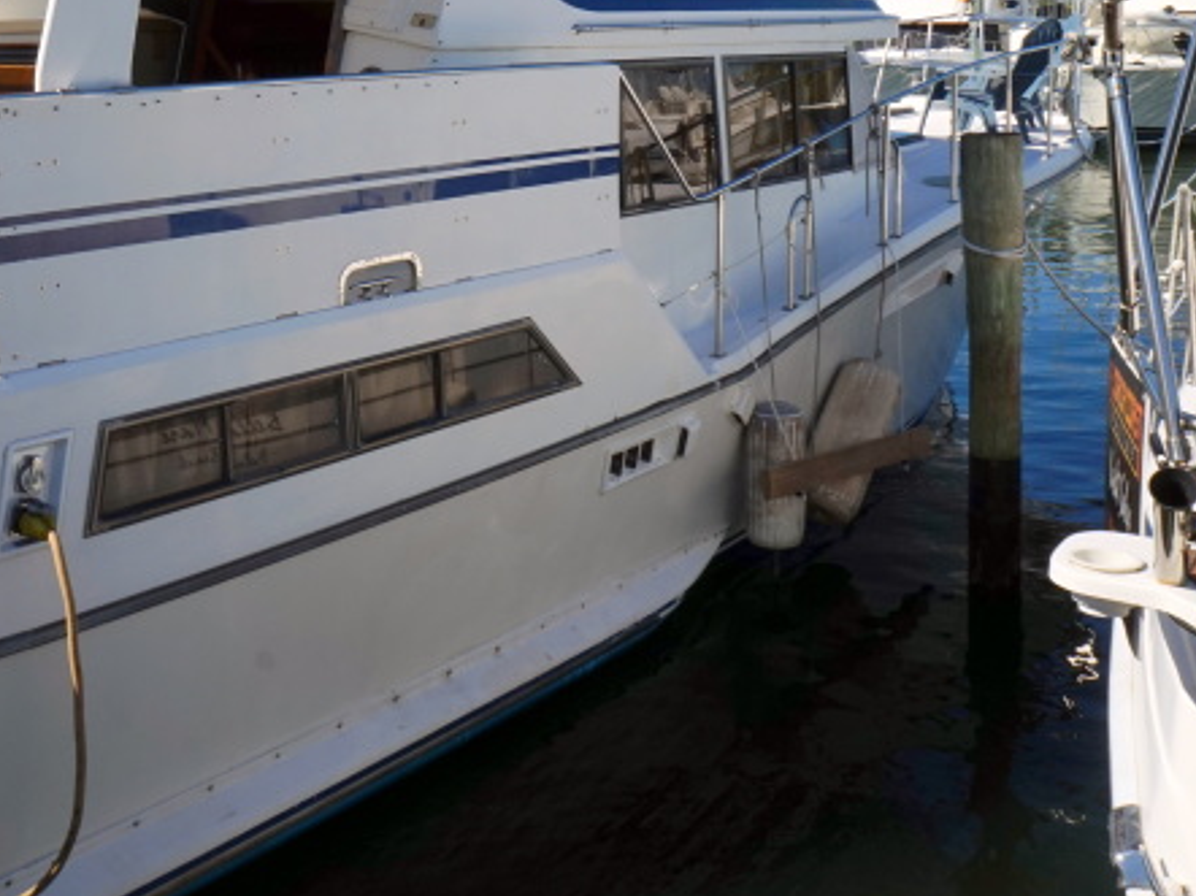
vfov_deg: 29.9
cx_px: 368
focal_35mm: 47
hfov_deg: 39.8
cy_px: 145
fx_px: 1623
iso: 100
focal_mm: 16
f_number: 16
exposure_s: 1/60
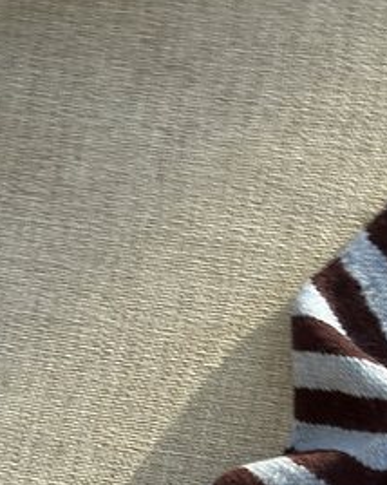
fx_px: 1605
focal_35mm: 112
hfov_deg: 13.7
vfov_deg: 16.7
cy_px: 530
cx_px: 280
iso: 80
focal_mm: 6.86
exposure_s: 1/373
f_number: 1.78
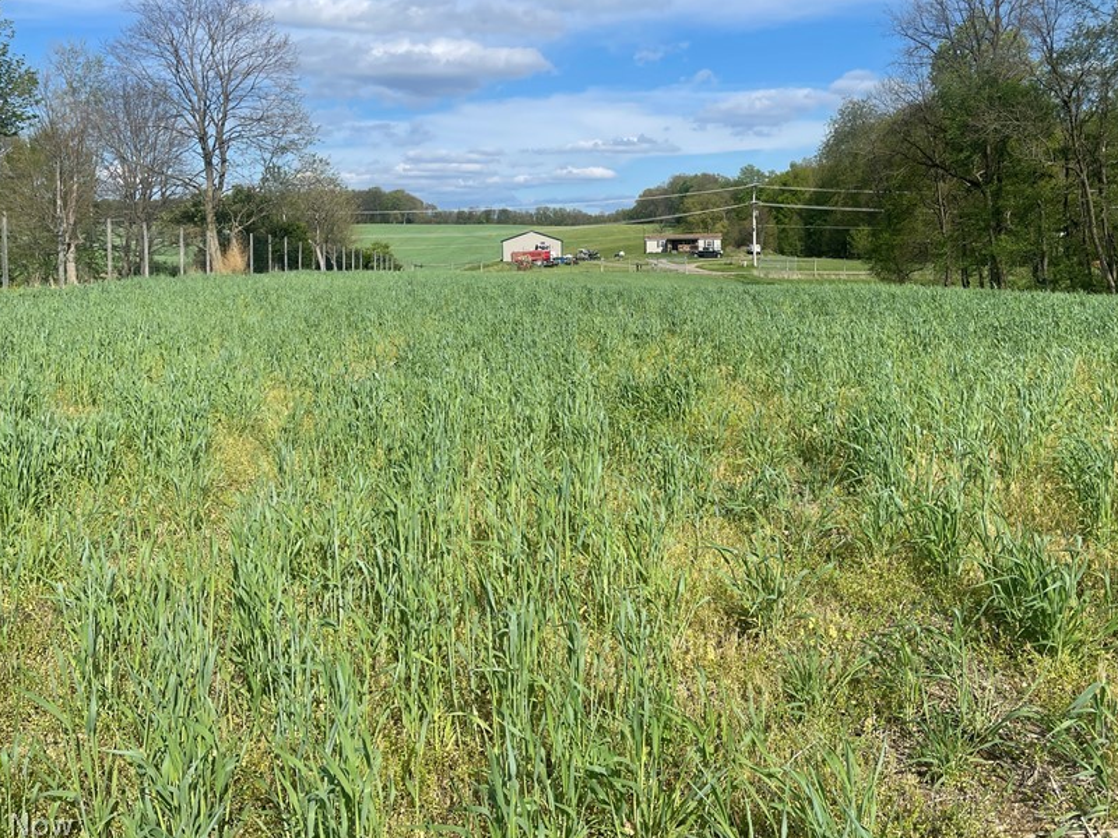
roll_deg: -0.1
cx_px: 644
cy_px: 311
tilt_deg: -3.5
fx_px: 1034
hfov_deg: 56.6
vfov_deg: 43.8
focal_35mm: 32
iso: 32
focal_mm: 5.1
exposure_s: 1/4525
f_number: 1.6
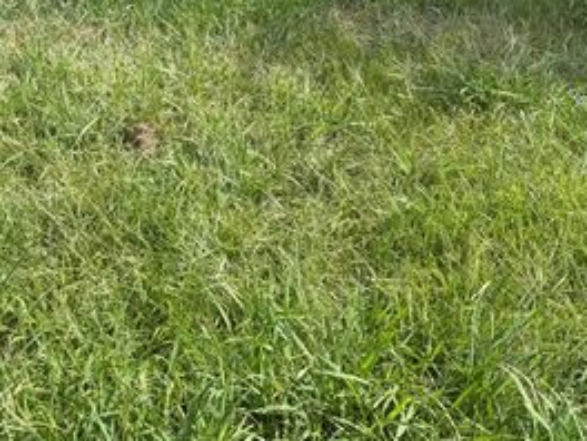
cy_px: -6
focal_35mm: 54
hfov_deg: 35.5
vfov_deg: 25.6
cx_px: 267
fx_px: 916
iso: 80
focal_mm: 6.76
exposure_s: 1/1211
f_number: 1.78
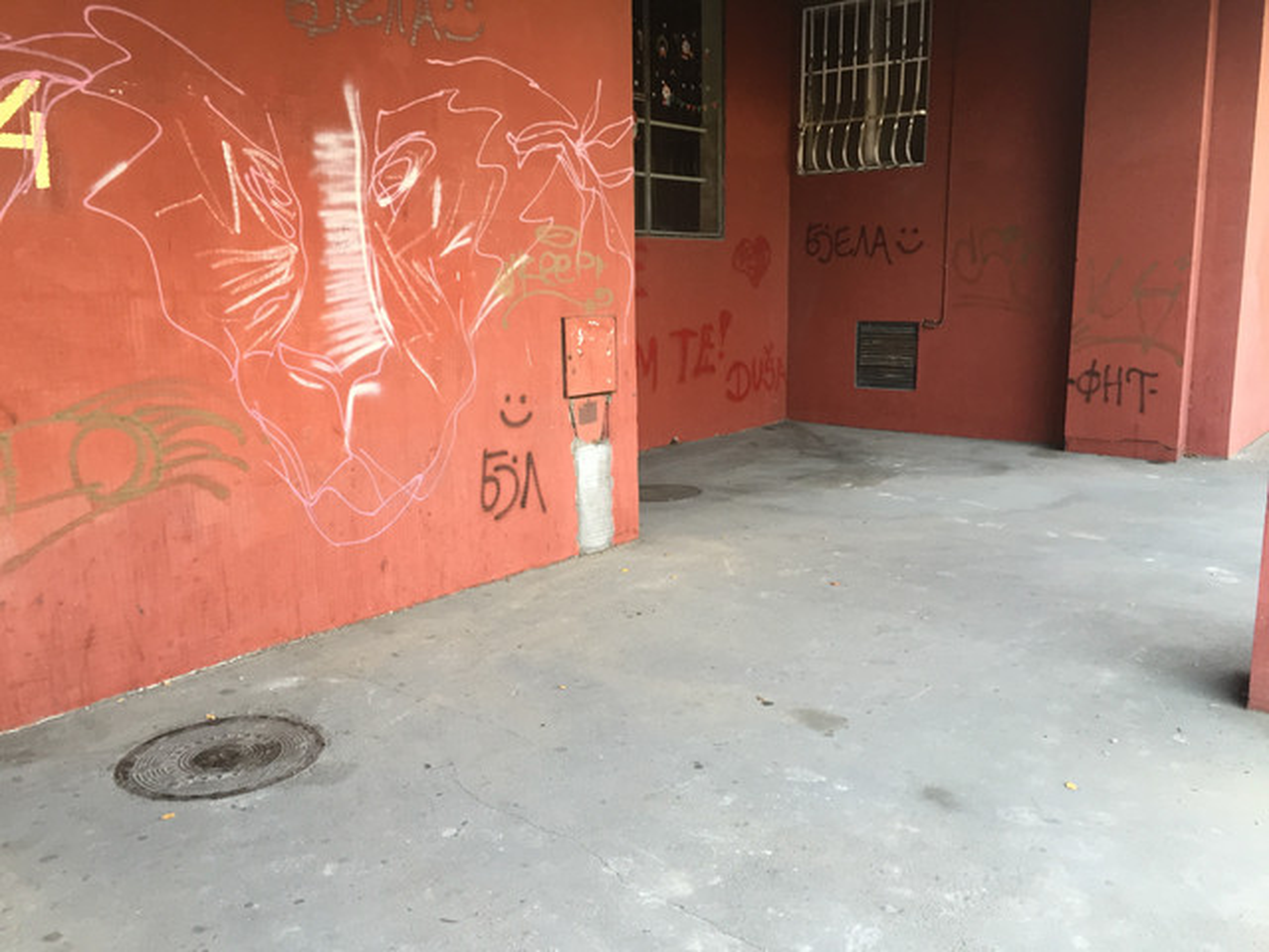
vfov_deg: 48.2
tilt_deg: -10.2
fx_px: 1063
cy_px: 476
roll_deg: -1.2
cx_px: 634
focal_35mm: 29
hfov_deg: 61.7
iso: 40
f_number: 2.2
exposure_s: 1/33
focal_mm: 4.15
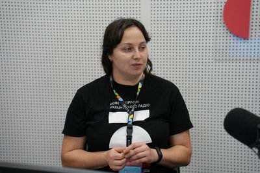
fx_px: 542
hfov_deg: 27.0
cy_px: 86
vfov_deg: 18.2
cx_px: 130
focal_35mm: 75
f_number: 4
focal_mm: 75
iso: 1250
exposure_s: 1/160
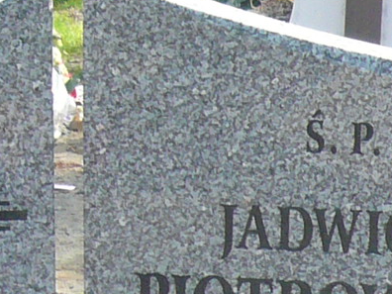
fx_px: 2061
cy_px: 302
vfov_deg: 8.1
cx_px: 296
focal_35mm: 182
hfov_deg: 10.8
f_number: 2.9
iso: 100
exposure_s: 1/250
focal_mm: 4.9
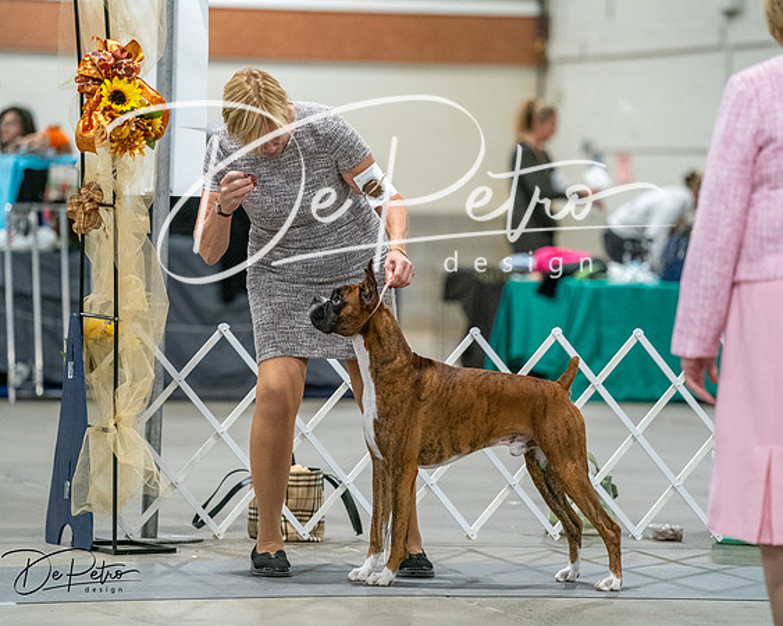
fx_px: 5218
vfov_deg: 6.9
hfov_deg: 8.6
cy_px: 313
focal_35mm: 225
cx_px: 392
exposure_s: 1/250
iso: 6400
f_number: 3.5
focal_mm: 200
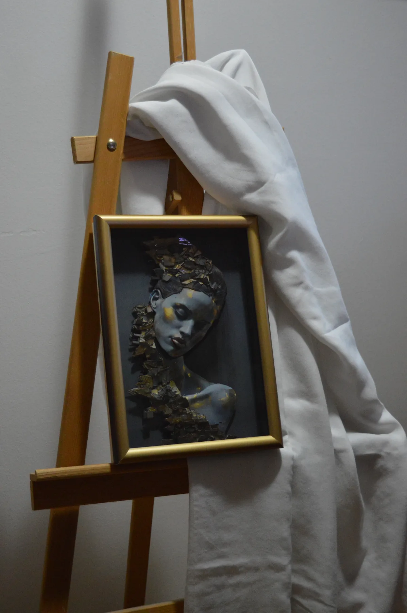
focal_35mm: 57
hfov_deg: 23.7
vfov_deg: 35.1
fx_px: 968
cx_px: 204
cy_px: 306
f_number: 4.8
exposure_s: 1/30
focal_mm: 38
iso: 3200
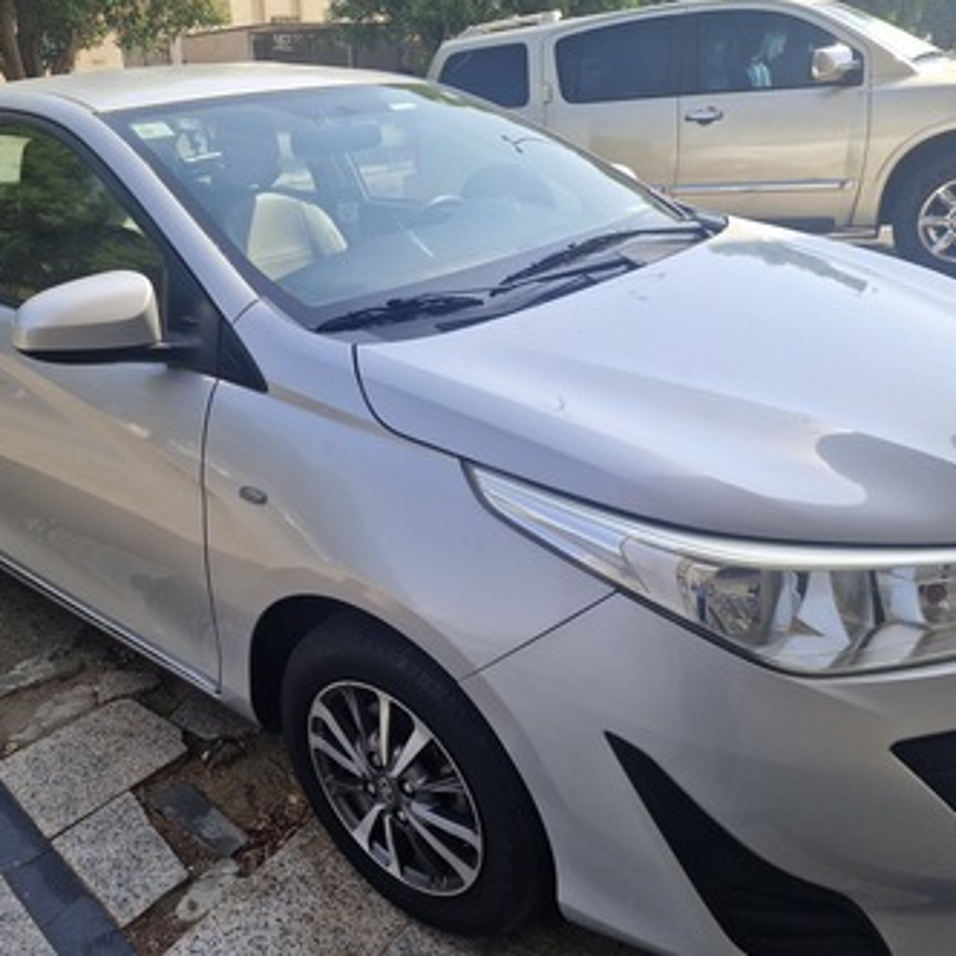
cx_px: 387
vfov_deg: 57.3
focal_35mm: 28
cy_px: 482
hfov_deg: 56.9
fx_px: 875
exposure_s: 1/938
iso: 50
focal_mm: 5.54
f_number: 1.8
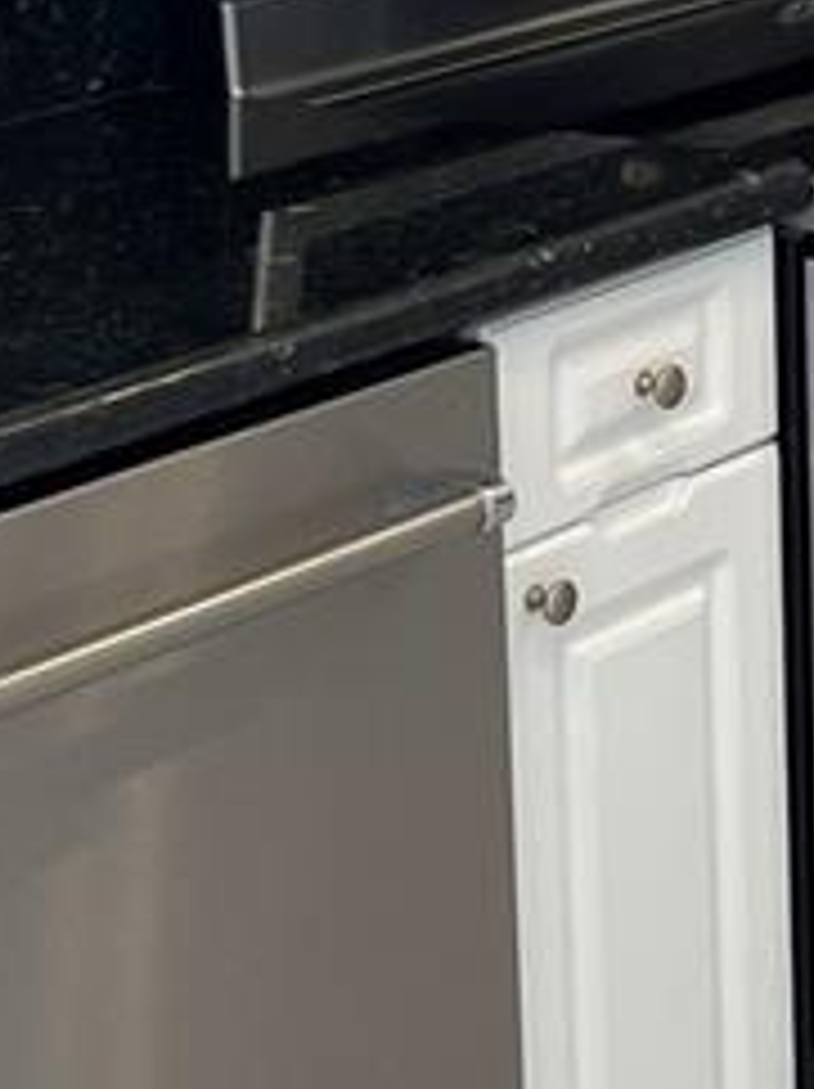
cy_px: -346
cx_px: 1493
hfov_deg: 10.7
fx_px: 4052
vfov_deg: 14.6
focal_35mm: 129
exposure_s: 1/120
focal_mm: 5.1
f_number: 1.6
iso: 100
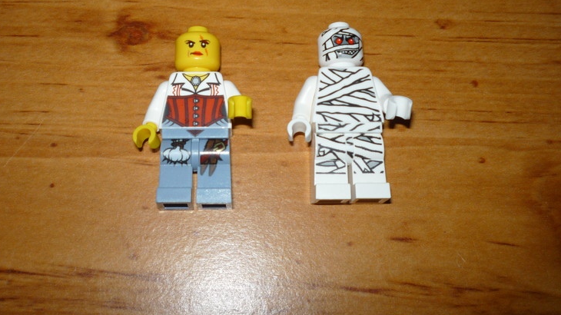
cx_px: 248
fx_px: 639
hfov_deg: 47.3
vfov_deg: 27.2
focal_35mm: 43
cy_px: 71
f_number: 4
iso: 100
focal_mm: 5.2
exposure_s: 1/30
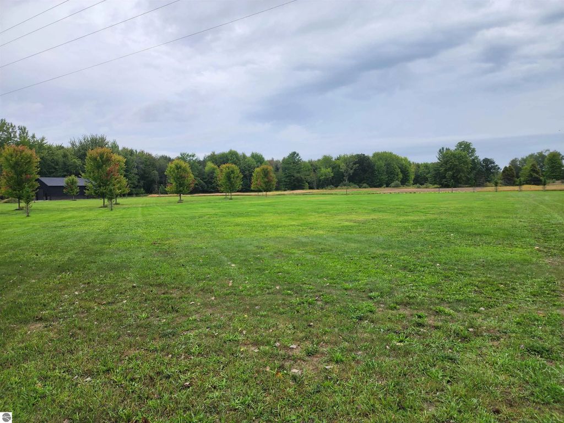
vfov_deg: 58.9
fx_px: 375
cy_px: 212
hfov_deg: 73.9
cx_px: 282
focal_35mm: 23
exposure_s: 1/601
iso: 12
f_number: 1.8
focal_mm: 6.4
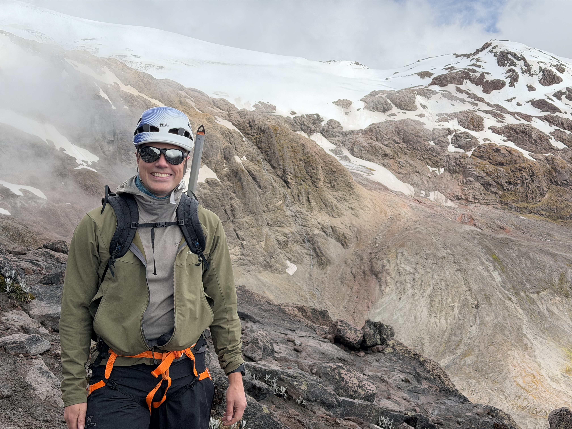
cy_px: 214
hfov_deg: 39.7
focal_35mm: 48
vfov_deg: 30.3
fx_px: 793
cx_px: 286
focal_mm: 6.76
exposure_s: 1/5587
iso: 100
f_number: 1.78
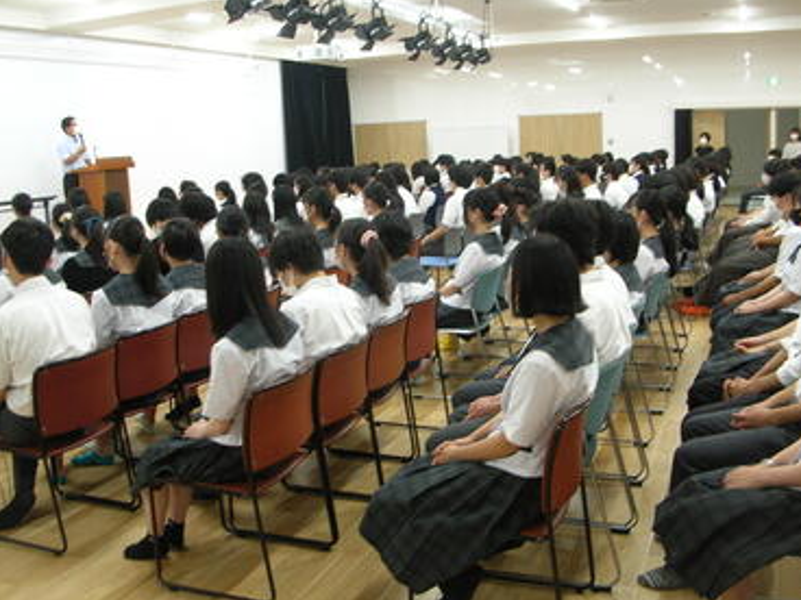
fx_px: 879
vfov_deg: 37.7
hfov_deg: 49.0
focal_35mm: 38
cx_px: 398
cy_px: 304
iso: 50
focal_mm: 5.8
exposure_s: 1/8.2
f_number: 2.8
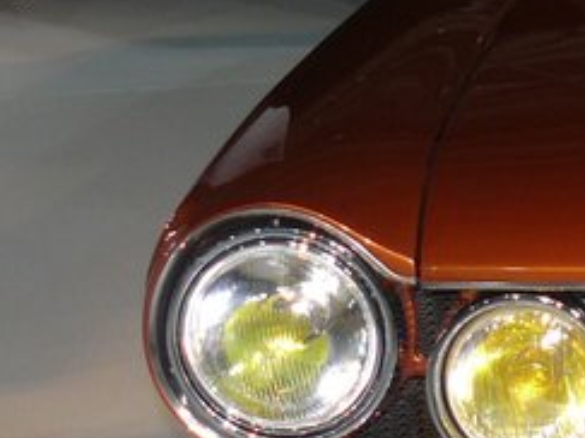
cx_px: 1035
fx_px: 2567
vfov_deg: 9.7
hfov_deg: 12.0
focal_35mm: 152
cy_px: 147
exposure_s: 1/40
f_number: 2.8
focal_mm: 6
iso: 100
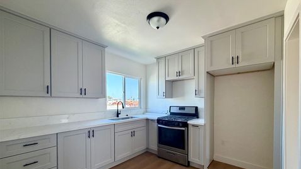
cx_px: 157
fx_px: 128
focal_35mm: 16
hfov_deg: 99.3
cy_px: 103
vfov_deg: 66.3
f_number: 2.2
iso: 250
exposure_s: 1/121
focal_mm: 2.22
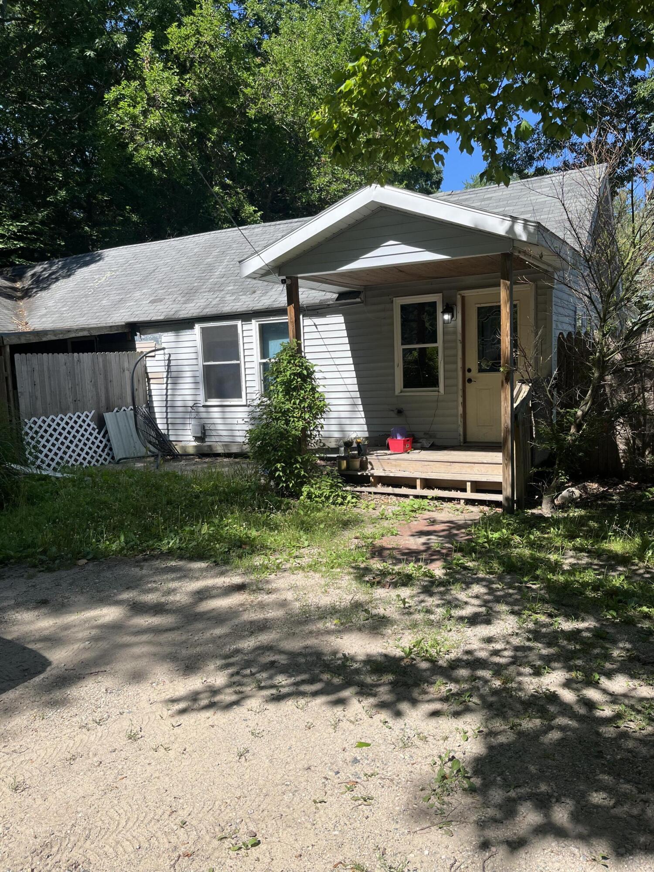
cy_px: 436
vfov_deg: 67.3
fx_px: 655
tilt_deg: -5.5
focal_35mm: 26
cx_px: 327
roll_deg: +1.4
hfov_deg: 53.1
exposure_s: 1/2179
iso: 50
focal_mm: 5.1
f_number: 1.6
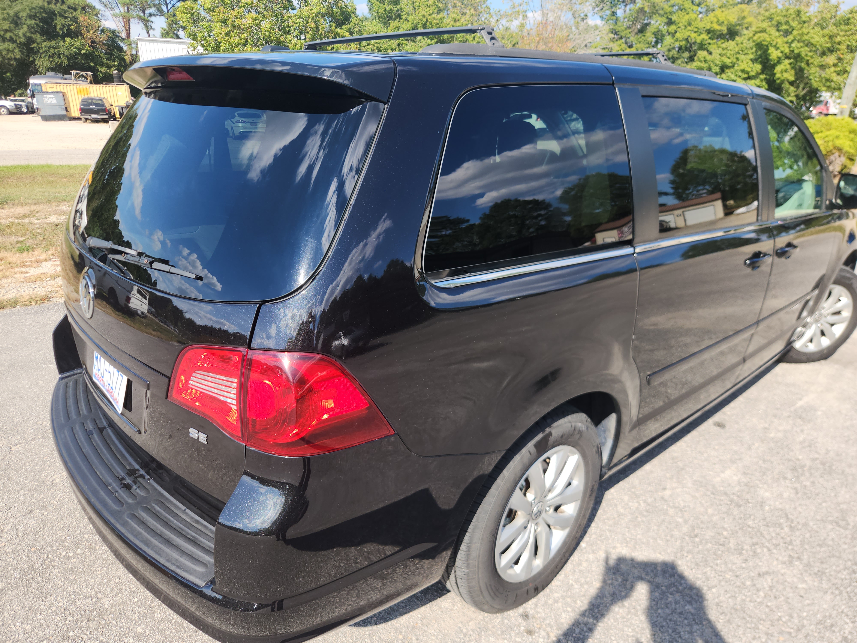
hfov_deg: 73.9
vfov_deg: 58.9
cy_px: 322
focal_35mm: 23
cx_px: 428
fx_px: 569
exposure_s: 1/763
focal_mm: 5.4
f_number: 1.8
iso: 20
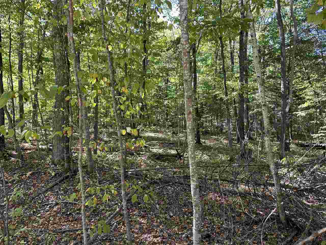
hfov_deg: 71.6
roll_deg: -2.3
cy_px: 122
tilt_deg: +0.7
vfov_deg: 56.8
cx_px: 163
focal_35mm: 24
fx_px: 226
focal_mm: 6.86
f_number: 1.78
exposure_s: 1/121
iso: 80
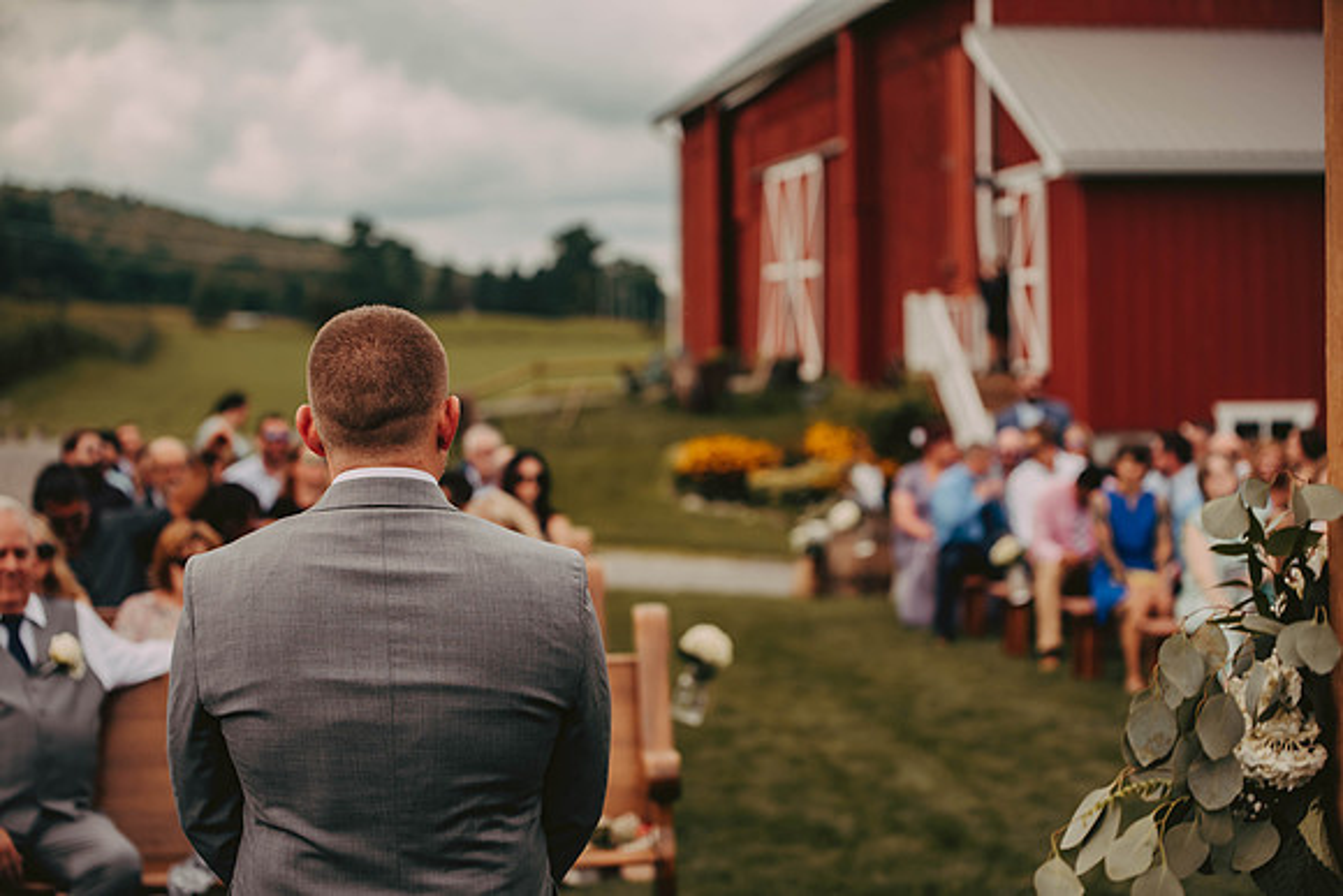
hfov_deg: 28.8
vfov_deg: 19.5
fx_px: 2612
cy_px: 448
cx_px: 672
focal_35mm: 70
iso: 200
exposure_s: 1/2000
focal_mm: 70
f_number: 2.8
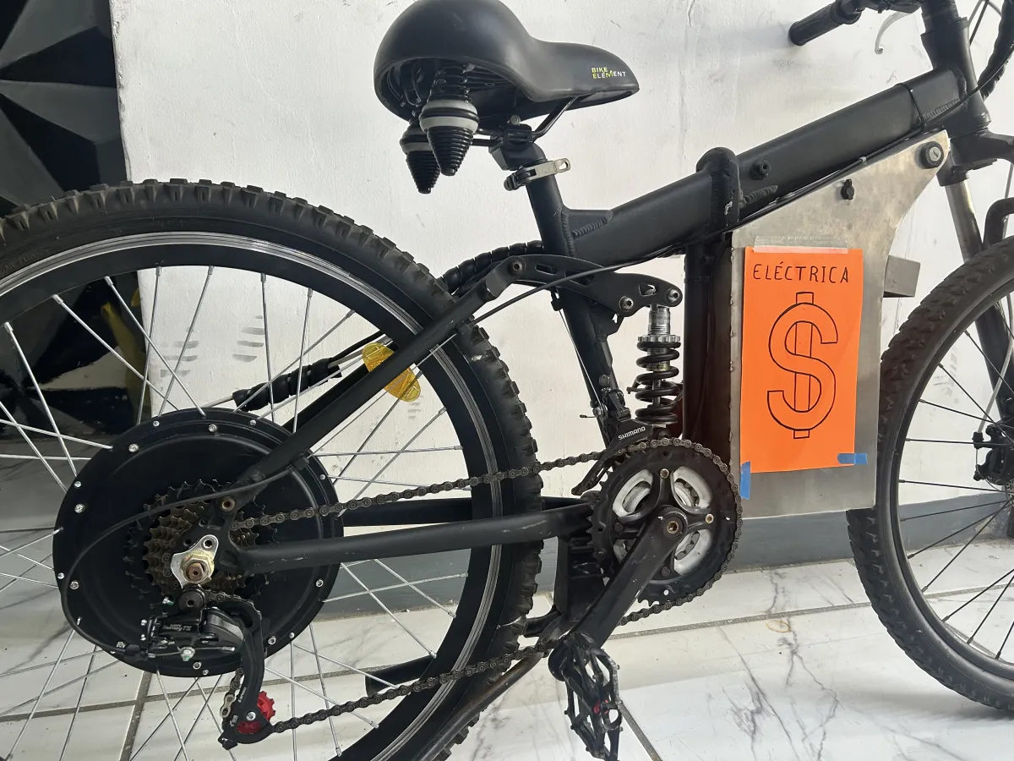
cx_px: 507
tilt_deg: -13.8
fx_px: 762
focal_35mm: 26
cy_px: 380
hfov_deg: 67.3
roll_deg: -2.1
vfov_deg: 53.1
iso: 125
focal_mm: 5.7
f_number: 1.5
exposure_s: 1/68
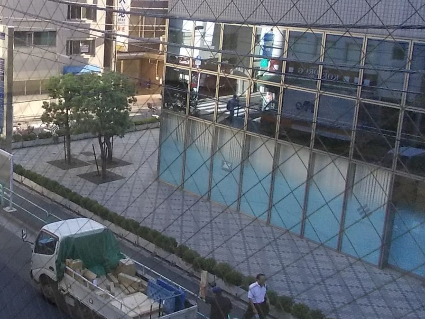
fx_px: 614
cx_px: 72
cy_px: 112
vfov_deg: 29.0
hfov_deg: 36.6
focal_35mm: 50
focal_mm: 4
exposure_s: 1/125
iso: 200
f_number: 2.7
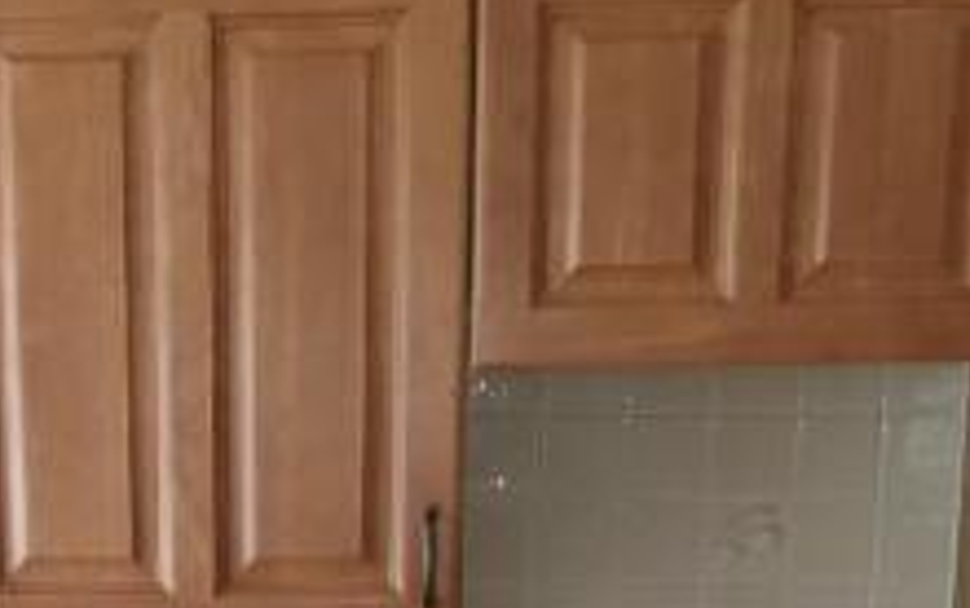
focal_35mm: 73
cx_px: 249
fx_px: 1932
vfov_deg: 16.6
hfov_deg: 27.8
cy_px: 866
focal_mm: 4.3
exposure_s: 1/50
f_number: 2.4
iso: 100
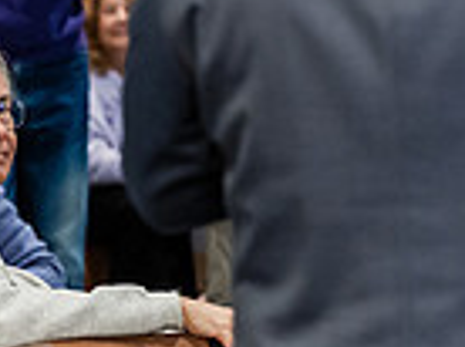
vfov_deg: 4.7
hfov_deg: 6.3
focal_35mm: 312
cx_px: 724
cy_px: -120
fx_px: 4184
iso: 2000
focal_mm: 77
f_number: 3.2
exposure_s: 1/200
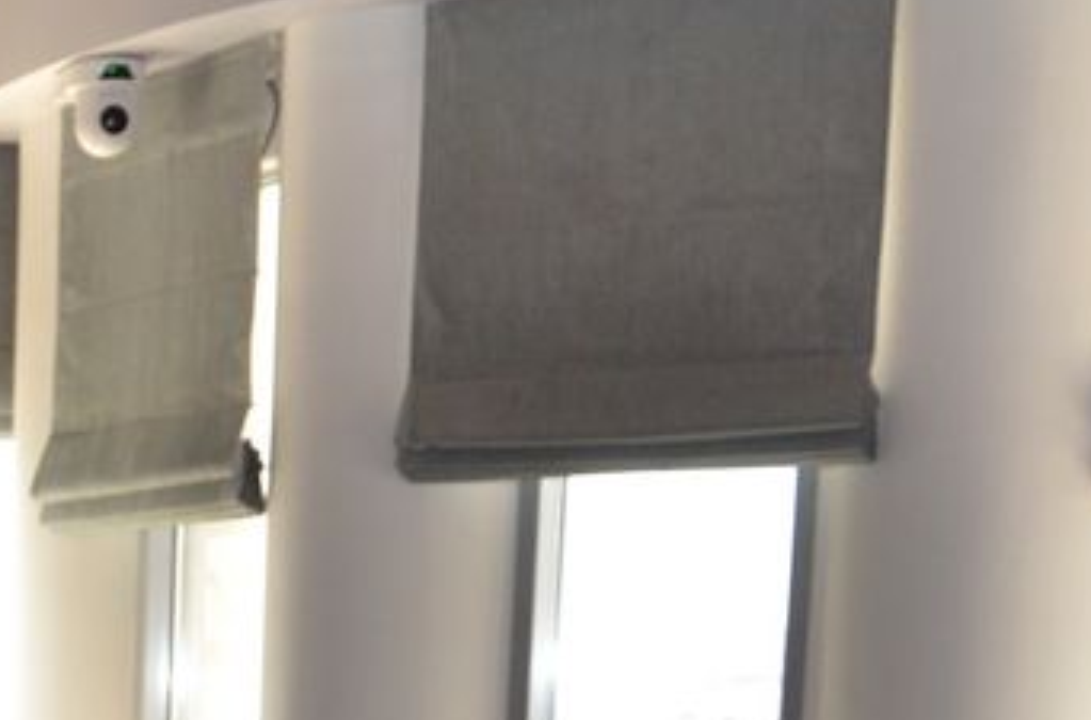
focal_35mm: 111
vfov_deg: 11.2
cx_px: -566
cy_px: 1406
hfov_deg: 16.7
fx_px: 3353
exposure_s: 1/250
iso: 640
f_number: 3.5
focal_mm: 18
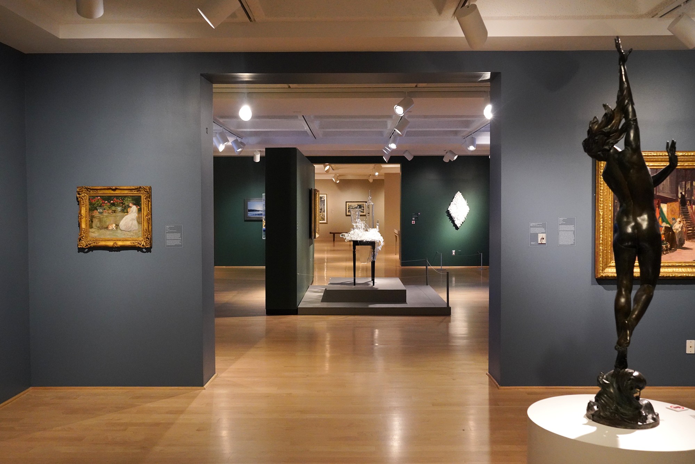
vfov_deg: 37.9
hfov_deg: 54.4
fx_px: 676
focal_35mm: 35
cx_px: 348
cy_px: 232
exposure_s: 1/100
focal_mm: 35
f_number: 5.6
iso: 6400
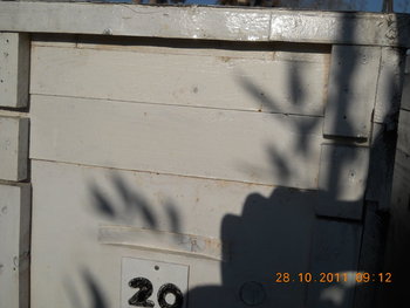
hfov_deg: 45.7
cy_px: 154
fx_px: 486
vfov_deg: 35.2
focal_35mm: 41
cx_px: 205
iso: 80
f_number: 5.5
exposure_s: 1/1250
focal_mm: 6.72
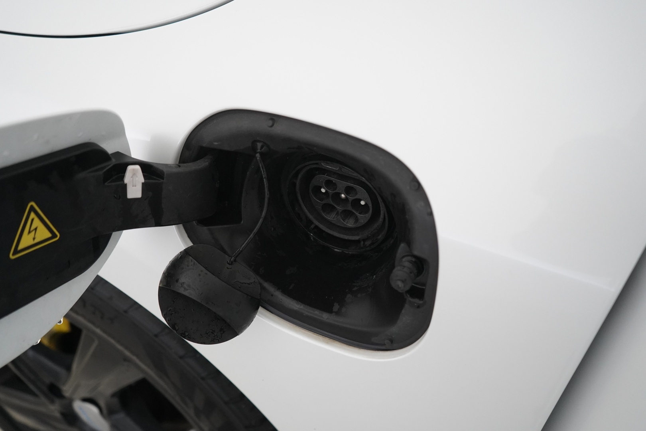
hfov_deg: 57.2
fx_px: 592
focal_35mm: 33
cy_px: 216
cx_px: 323
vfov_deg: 40.0
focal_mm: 33
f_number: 4
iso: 4000
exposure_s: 1/125
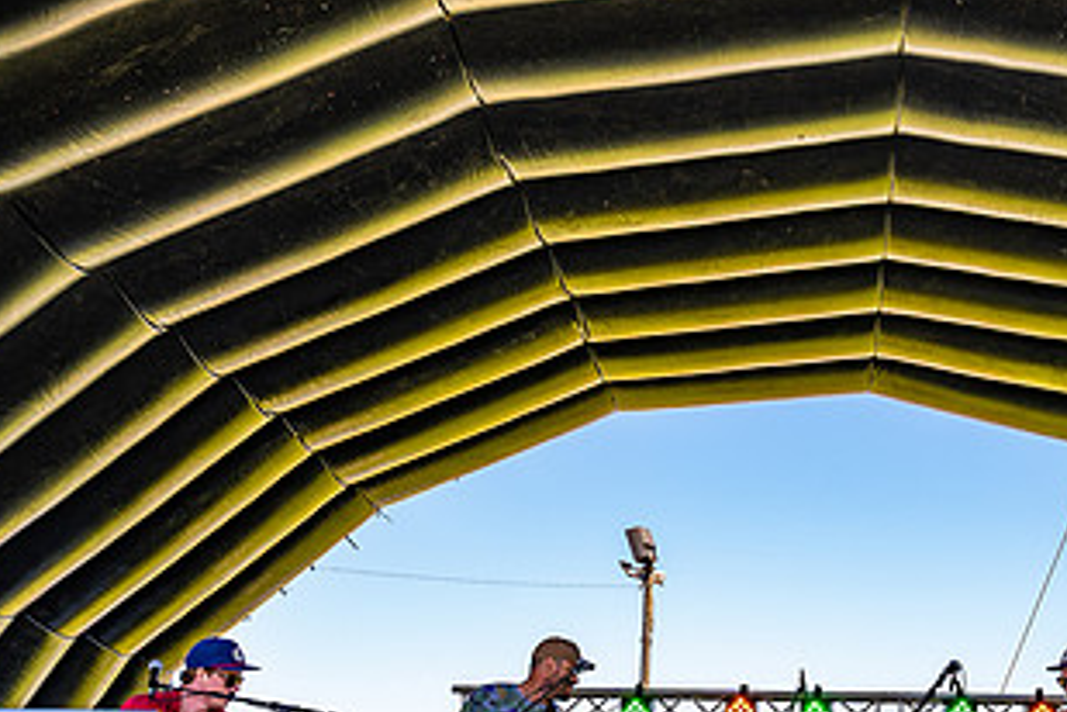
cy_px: 565
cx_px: 811
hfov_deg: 32.7
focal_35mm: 60
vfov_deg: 22.3
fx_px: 1778
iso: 125
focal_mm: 32
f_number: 5.6
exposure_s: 1/160
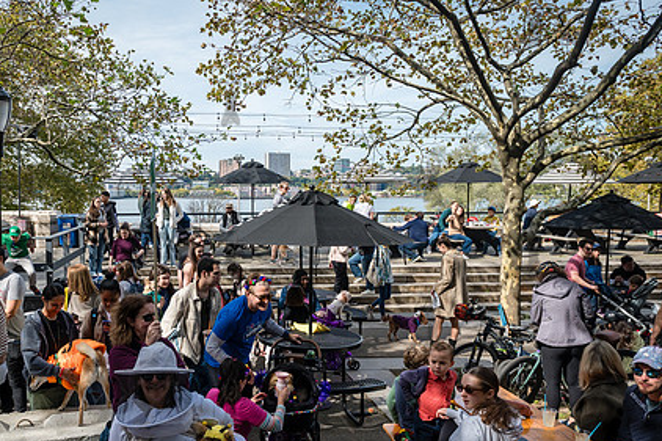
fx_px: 607
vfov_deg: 39.9
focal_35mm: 33
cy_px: 250
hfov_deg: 56.2
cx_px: 229
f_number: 5
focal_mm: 24
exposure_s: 1/4000
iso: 1000
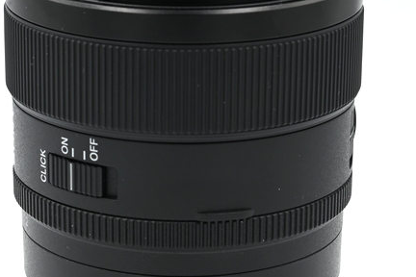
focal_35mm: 148
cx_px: 140
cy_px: 181
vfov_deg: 9.3
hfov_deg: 13.8
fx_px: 1710
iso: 100
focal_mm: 64
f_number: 14
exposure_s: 1/15
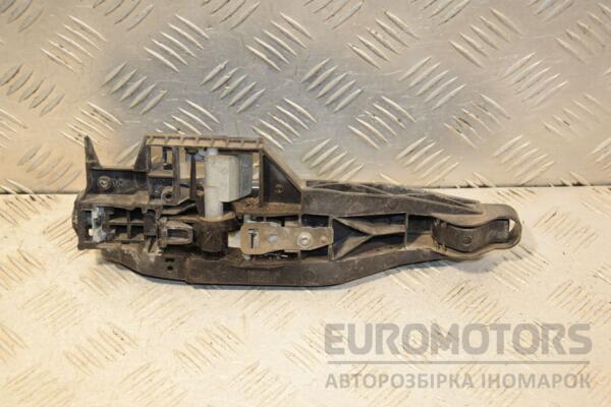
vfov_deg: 18.2
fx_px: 1273
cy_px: 204
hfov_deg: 27.0
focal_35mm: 75
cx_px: 306
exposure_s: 1/200
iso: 800
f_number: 5.6
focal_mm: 50
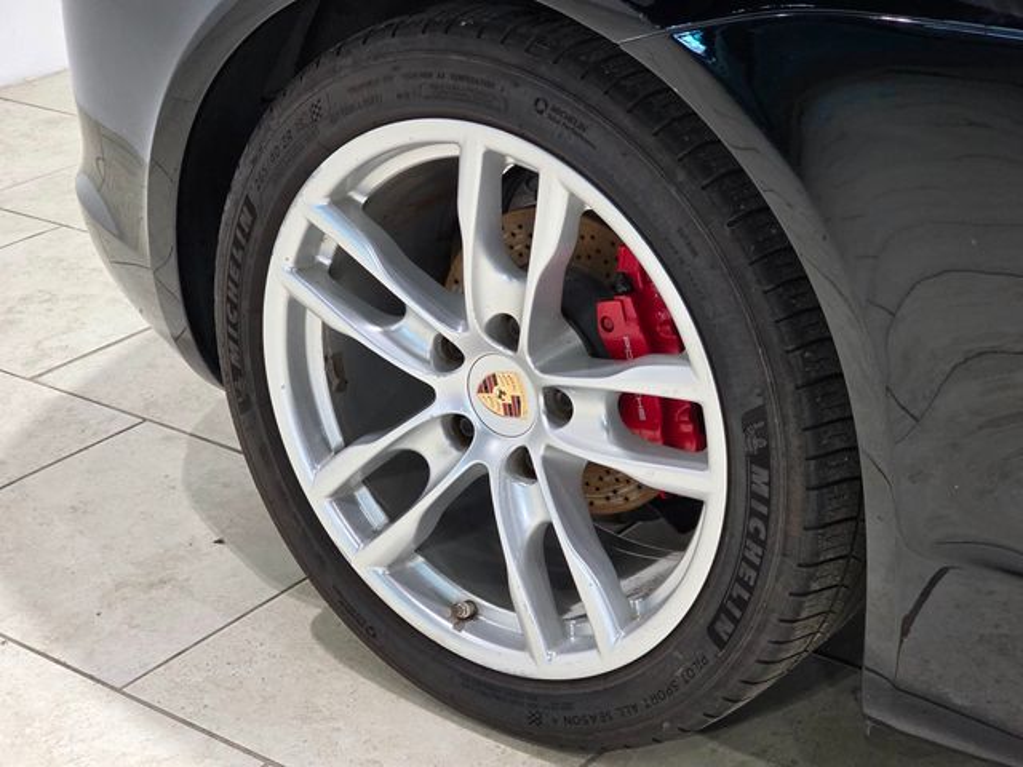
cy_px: 384
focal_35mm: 69
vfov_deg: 21.3
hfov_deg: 28.2
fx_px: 2039
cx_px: 512
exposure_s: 1/120
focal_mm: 7.9
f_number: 2.4
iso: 400
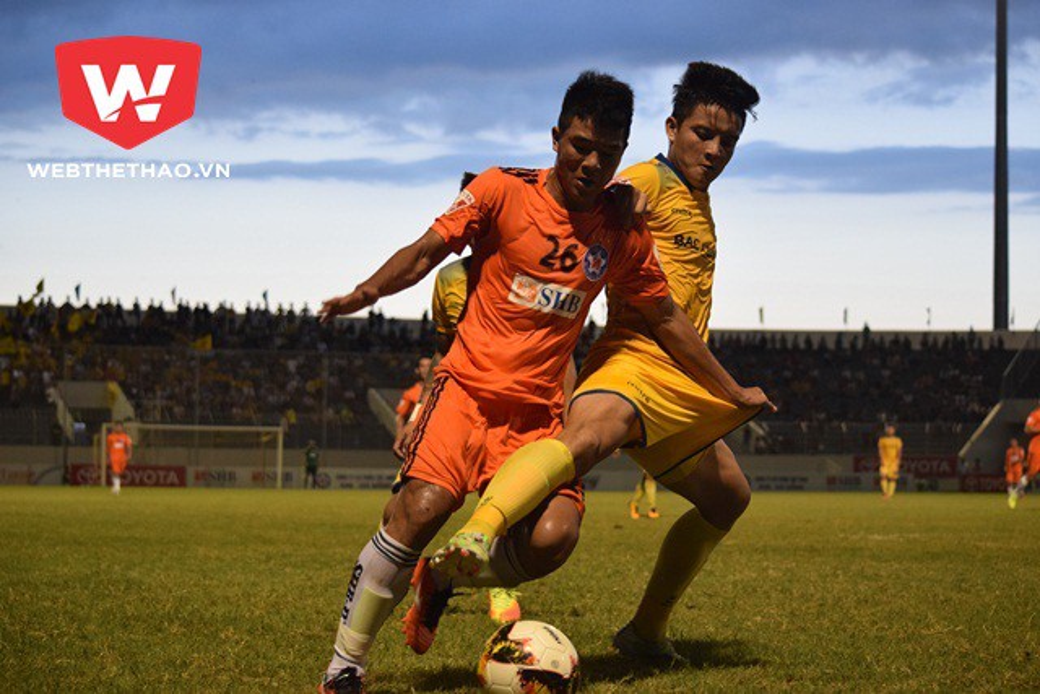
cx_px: 520
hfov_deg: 20.9
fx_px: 2817
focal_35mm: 98
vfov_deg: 14.0
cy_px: 347
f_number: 4.5
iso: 1600
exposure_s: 1/640
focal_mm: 65
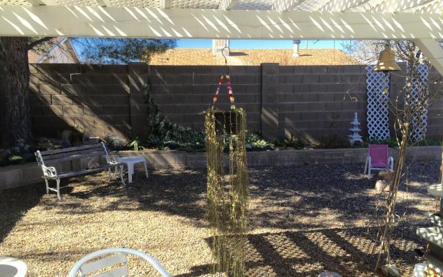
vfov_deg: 40.5
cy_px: 160
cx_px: 221
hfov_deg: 61.2
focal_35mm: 31
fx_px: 374
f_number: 2.2
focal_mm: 4.15
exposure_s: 1/732
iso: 32
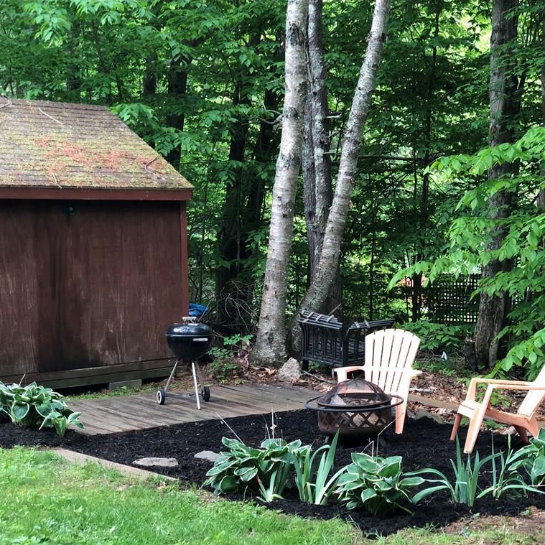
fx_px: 1104
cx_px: 315
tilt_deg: -1.5
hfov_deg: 27.7
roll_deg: +1.2
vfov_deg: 27.7
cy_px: 275
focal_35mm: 62
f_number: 2.4
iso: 40
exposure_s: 1/60
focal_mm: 6
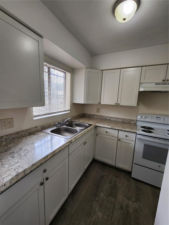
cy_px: 112
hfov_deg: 89.9
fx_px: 85
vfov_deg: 106.2
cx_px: 84
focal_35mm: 13
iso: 80
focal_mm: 2.2
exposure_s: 1/60
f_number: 2.2
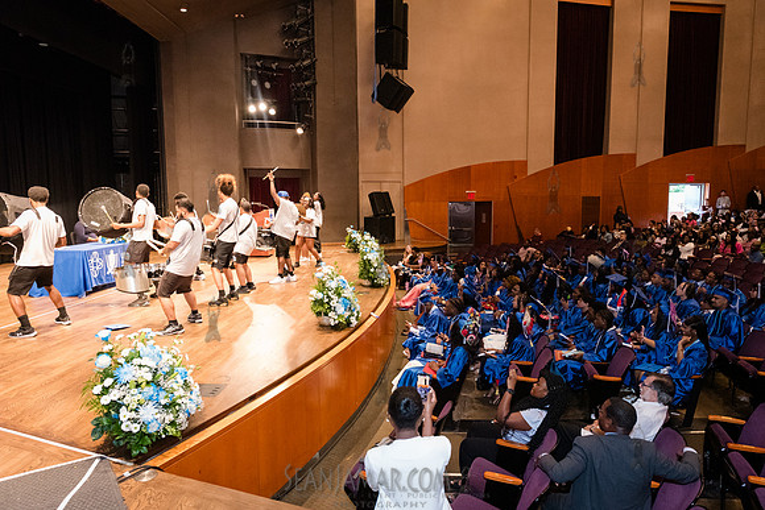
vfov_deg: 51.4
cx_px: 391
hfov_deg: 71.6
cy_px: 255
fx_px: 530
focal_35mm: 25
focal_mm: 24
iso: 8000
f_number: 3.5
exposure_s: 1/160
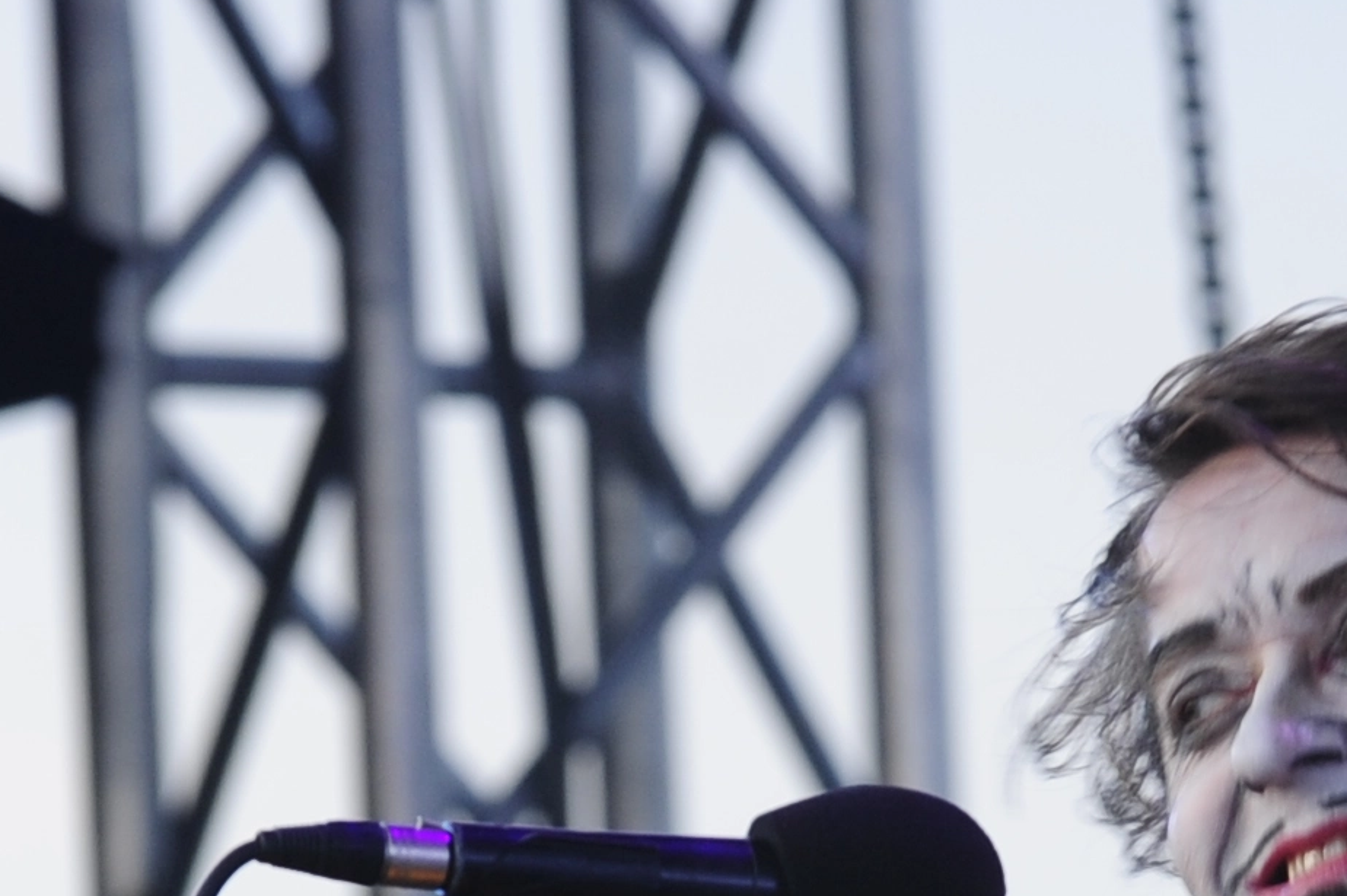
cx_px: 1580
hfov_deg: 2.2
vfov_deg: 1.5
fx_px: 34441
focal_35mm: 921
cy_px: 1683
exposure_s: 1/160
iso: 320
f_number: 4.5
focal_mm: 200
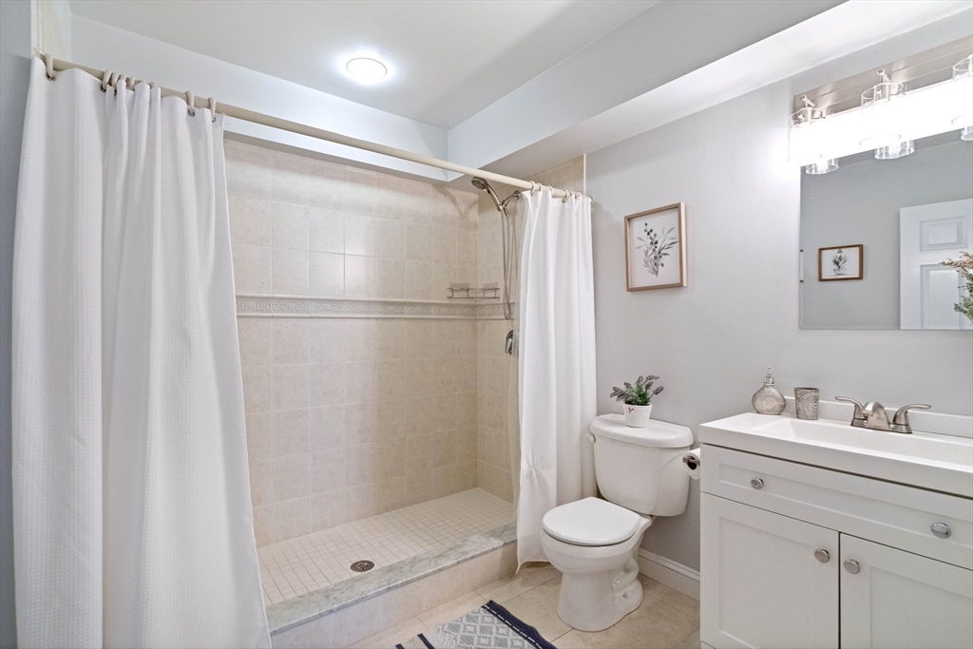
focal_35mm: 16
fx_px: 432
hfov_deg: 96.7
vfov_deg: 73.8
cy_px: 324
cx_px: 486
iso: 3200
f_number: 11
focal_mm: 16
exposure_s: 1/5
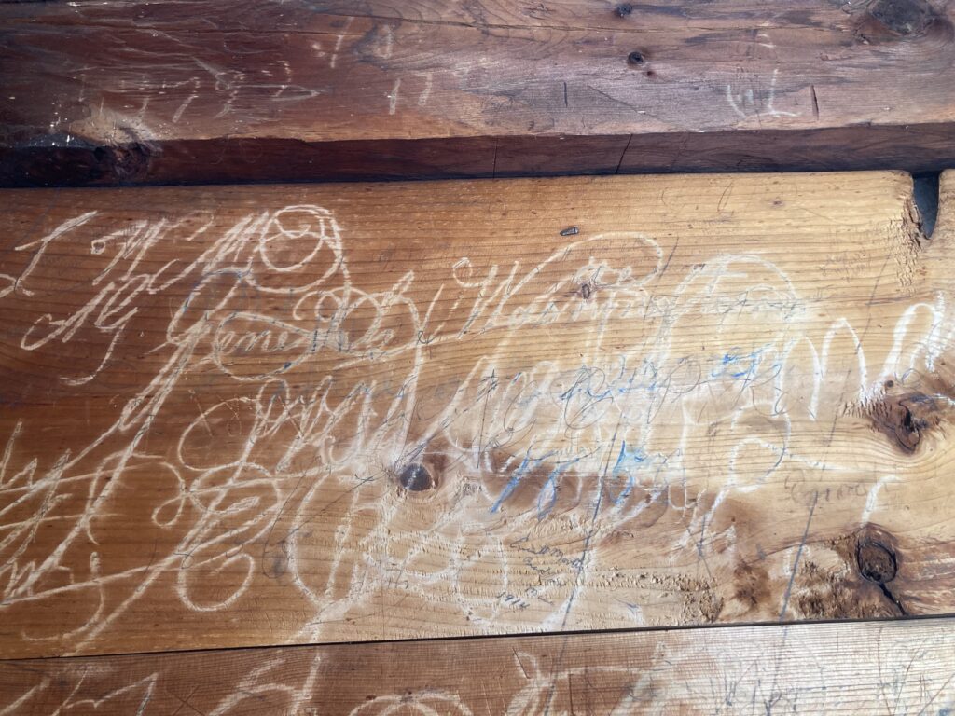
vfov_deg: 49.7
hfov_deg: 63.4
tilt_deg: +17.0
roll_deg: +1.3
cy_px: 358
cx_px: 478
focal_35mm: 28
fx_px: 772
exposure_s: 1/60
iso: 125
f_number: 1.8
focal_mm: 3.99
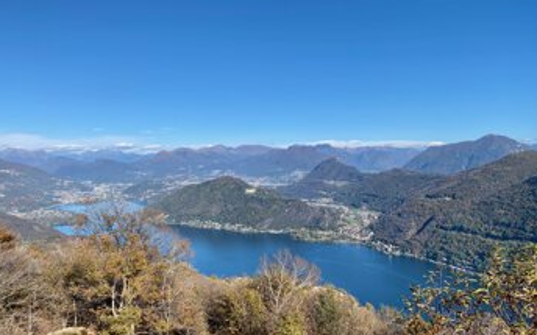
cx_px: 270
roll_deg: +0.0
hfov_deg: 66.5
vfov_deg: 44.4
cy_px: 193
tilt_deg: -3.3
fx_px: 410
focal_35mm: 28
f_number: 1.8
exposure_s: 1/2967
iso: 32
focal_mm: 4.25
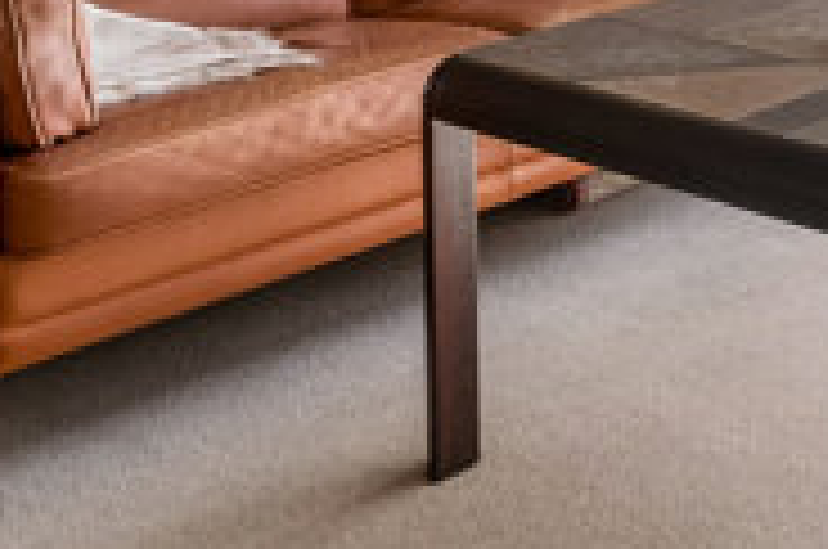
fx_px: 1729
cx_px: 1395
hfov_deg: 20.7
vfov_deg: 15.5
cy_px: -434
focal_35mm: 75
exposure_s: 1/320
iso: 800
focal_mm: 17.3
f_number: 7.1
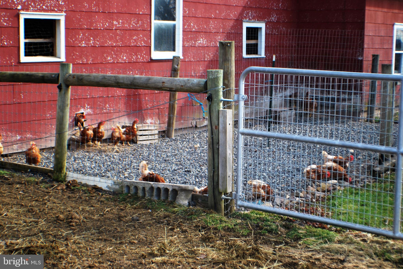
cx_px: 202
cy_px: 134
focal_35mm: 82
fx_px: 924
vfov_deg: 16.6
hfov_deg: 24.6
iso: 100
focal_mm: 55
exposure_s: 1/160
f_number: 6.3
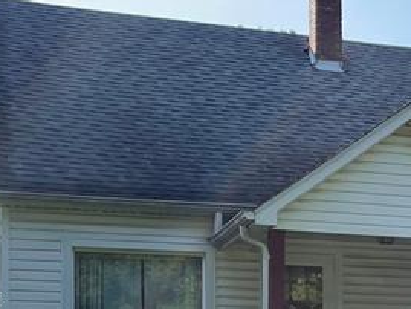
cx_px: 497
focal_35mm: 95
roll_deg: -0.3
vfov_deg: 15.0
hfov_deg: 19.4
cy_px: 389
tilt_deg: +2.2
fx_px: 1128
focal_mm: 5.1
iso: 32
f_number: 1.6
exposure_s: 1/1575
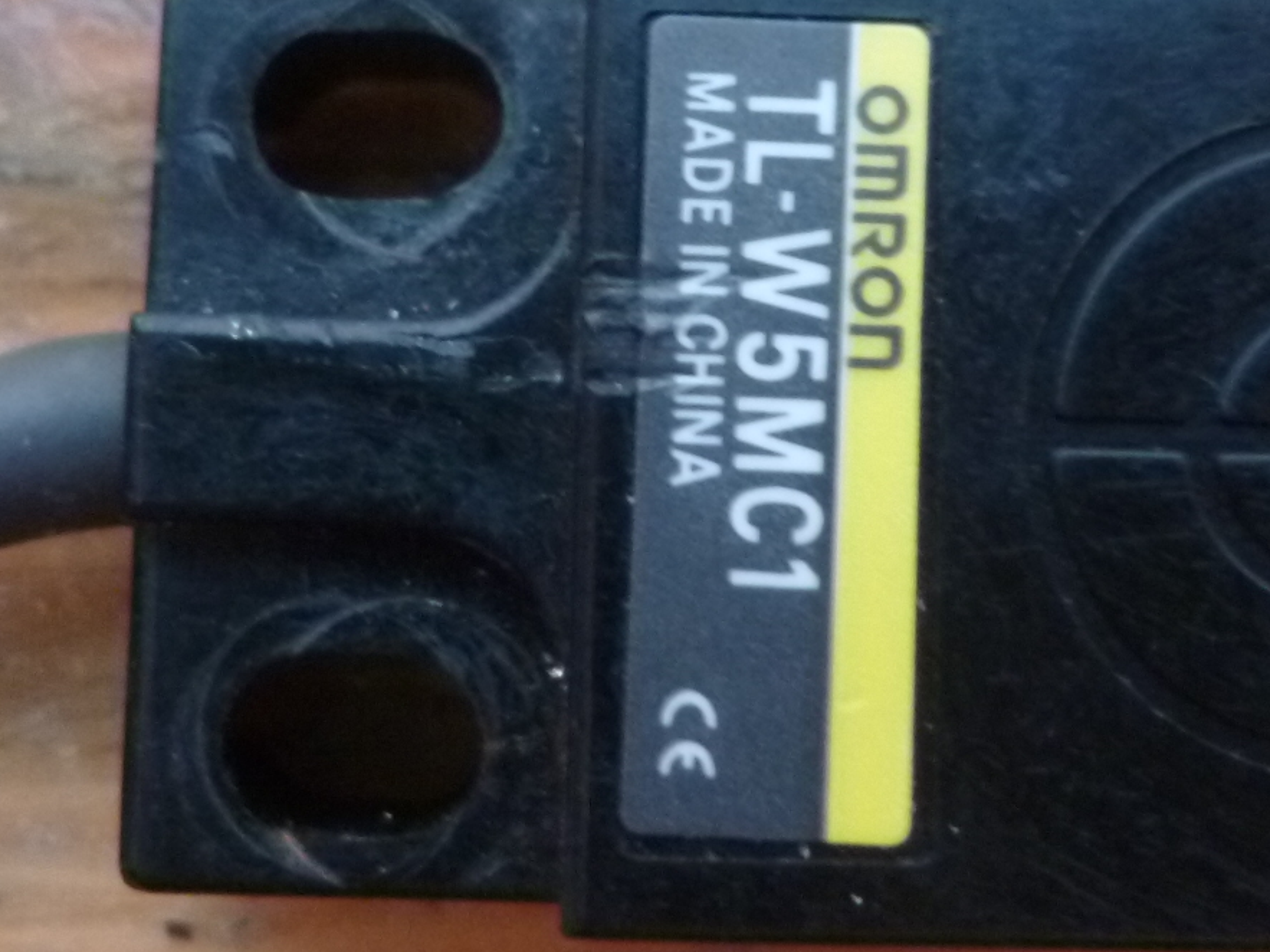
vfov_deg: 24.8
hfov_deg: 33.2
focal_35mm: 58
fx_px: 2128
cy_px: 183
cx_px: 654
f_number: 3.1
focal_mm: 4.5
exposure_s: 1/4
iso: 400
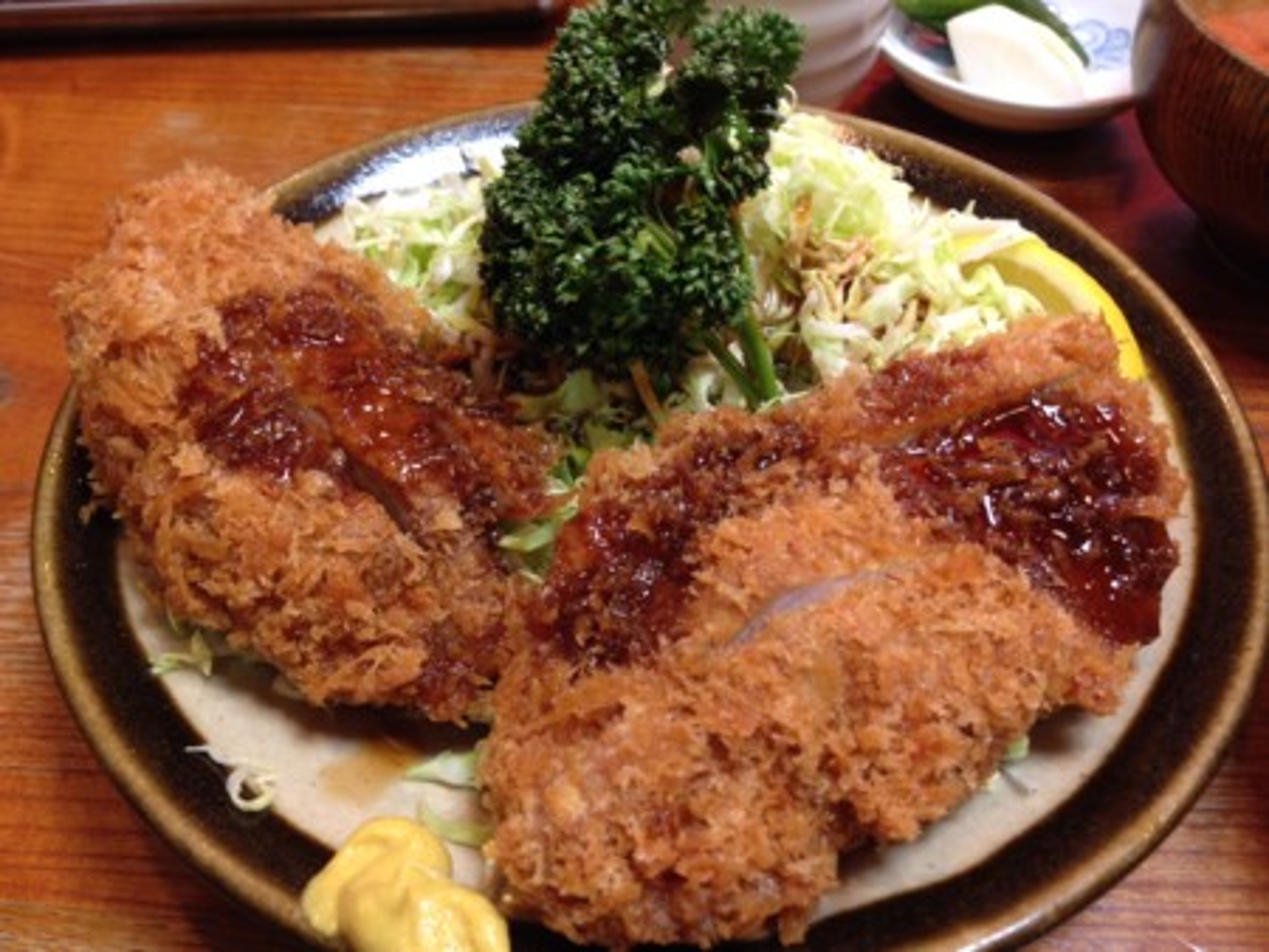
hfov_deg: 55.3
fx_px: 1210
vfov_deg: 43.0
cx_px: 634
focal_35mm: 33
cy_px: 476
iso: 80
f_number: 2.4
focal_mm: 4.12
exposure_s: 1/20
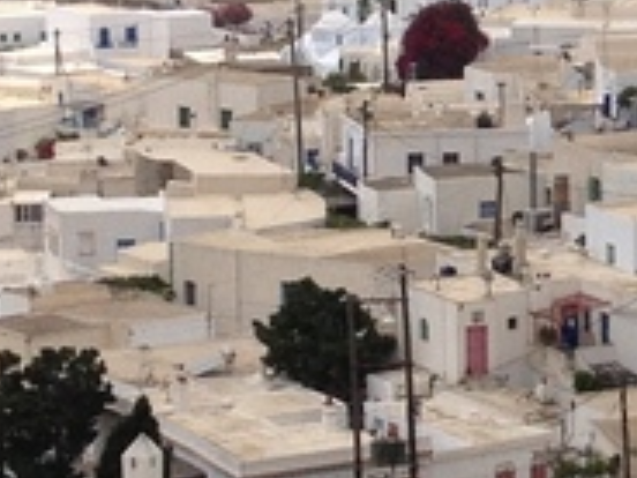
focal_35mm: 228
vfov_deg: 6.5
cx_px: 914
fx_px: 4196
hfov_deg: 8.5
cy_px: 201
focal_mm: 4.28
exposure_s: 1/3067
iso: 50
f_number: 2.4
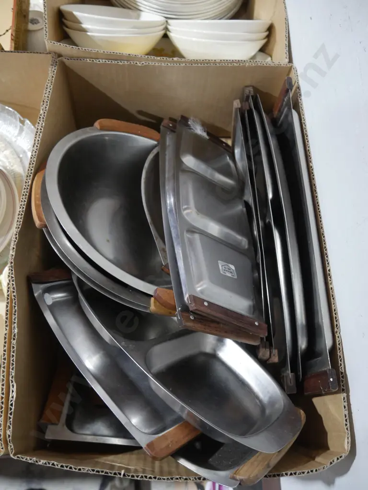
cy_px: 245
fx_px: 425
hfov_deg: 46.8
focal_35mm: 30
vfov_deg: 60.0
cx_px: 184
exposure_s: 1/60
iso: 1600
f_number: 3.6
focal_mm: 15
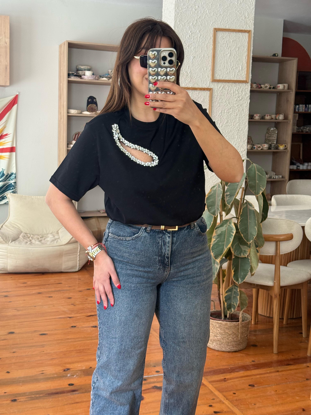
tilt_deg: -21.4
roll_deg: -1.1
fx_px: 575
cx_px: 156
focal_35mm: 48
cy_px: 208
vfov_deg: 39.7
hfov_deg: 30.3
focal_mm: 6.76
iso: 125
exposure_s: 1/100
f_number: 1.78
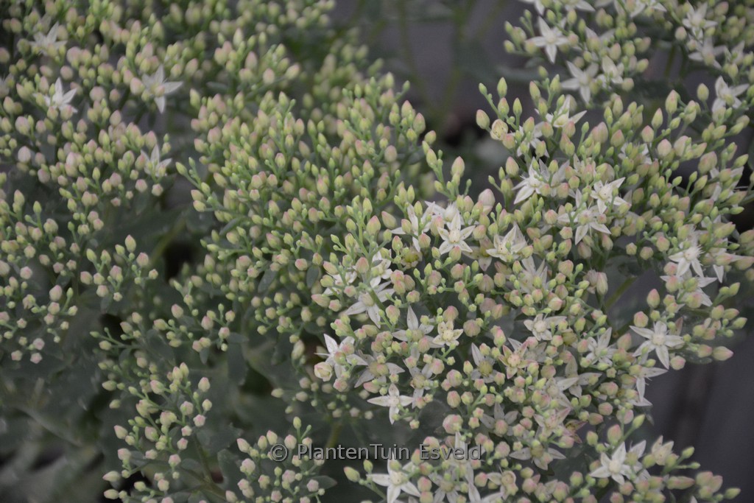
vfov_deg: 10.2
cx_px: 377
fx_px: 2828
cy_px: 252
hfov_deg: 15.2
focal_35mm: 135
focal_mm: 90
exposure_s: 1/125
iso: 1250
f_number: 5.3
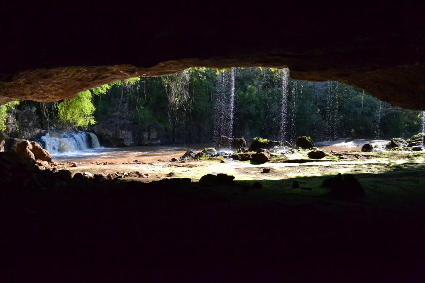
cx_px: 212
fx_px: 319
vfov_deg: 47.9
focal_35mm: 27
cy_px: 142
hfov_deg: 67.4
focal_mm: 18
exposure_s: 1/2000
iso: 3200
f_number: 5.6
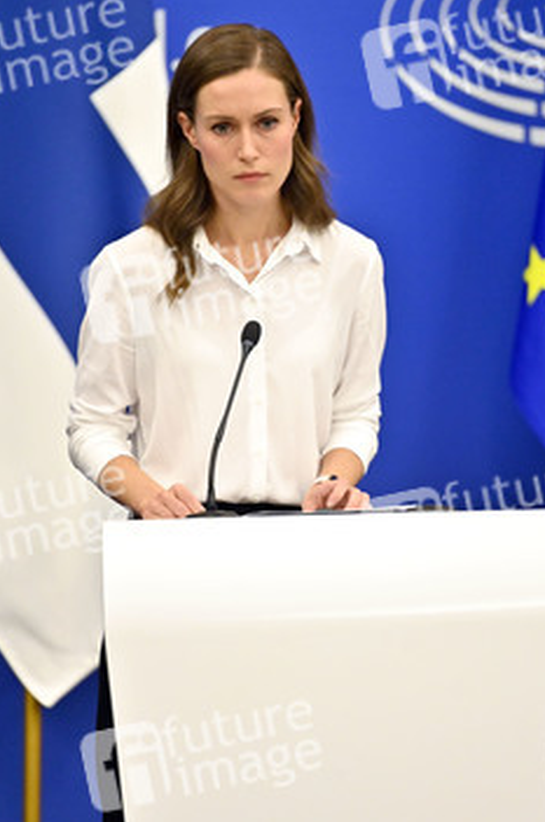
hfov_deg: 6.0
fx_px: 5192
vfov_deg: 9.0
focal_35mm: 228
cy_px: 405
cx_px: 269
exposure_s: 1/800
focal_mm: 200
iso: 5000
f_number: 2.8
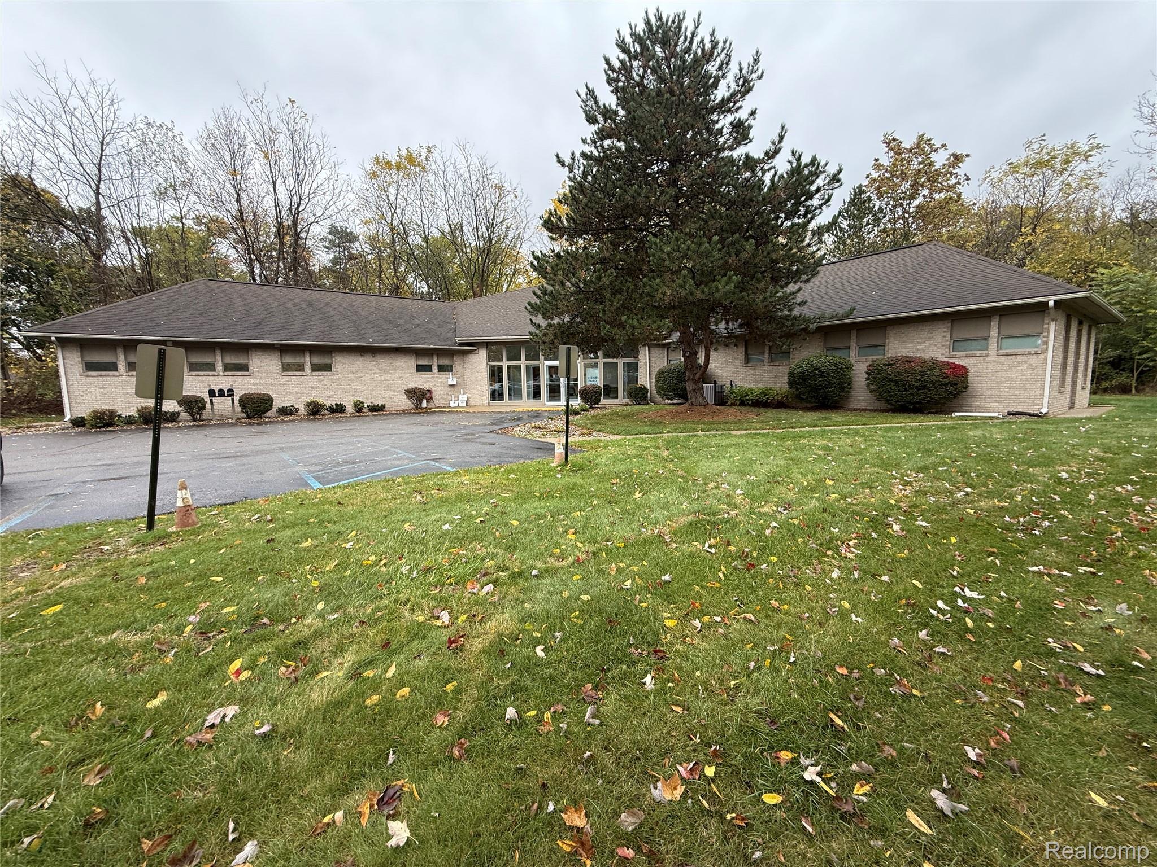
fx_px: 468
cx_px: 578
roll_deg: +1.0
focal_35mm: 14
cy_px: 434
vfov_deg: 85.7
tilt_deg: -5.3
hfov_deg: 102.1
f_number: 2.2
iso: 64
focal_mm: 2.22
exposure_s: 1/297
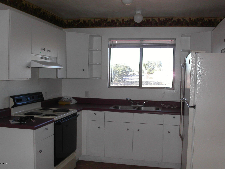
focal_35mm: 38
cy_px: 84
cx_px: 112
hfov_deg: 49.0
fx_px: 247
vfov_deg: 37.7
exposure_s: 1/90
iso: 100
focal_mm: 7.8
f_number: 4
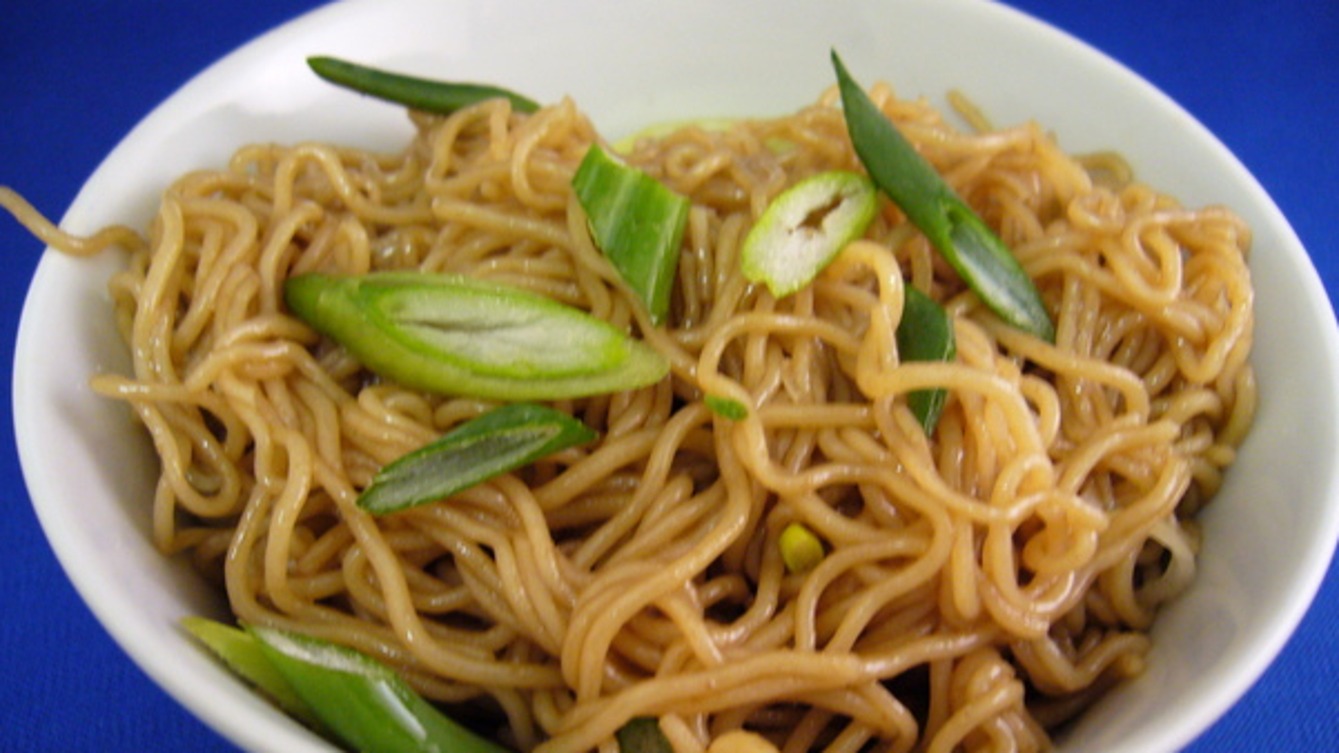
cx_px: 682
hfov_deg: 51.6
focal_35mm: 39
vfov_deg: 30.4
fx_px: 1385
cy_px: 373
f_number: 2.8
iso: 200
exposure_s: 1/8
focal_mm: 5.8
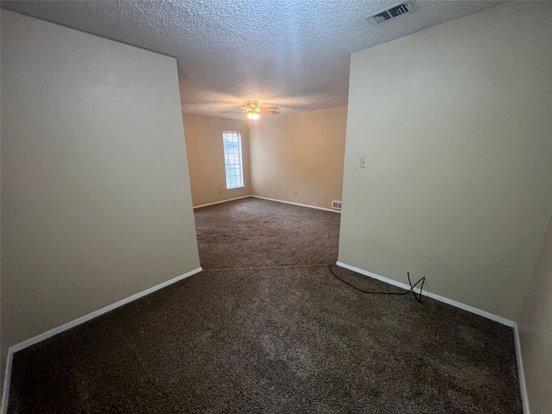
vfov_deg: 89.9
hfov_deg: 106.2
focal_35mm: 13
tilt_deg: -14.6
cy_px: 207
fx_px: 207
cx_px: 276
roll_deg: +1.9
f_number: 1.8
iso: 640
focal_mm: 1.57
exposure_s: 1/60
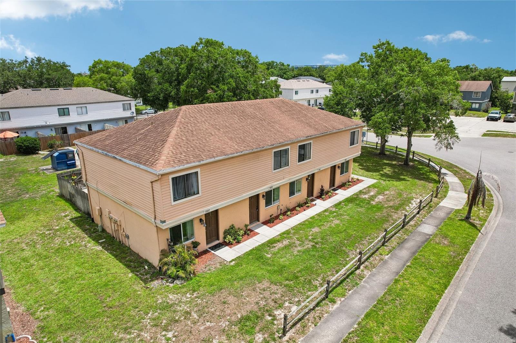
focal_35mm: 22
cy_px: 172
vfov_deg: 57.2
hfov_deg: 78.6
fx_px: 315
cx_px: 258
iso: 130
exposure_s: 1/2500
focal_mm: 8.4
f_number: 2.8
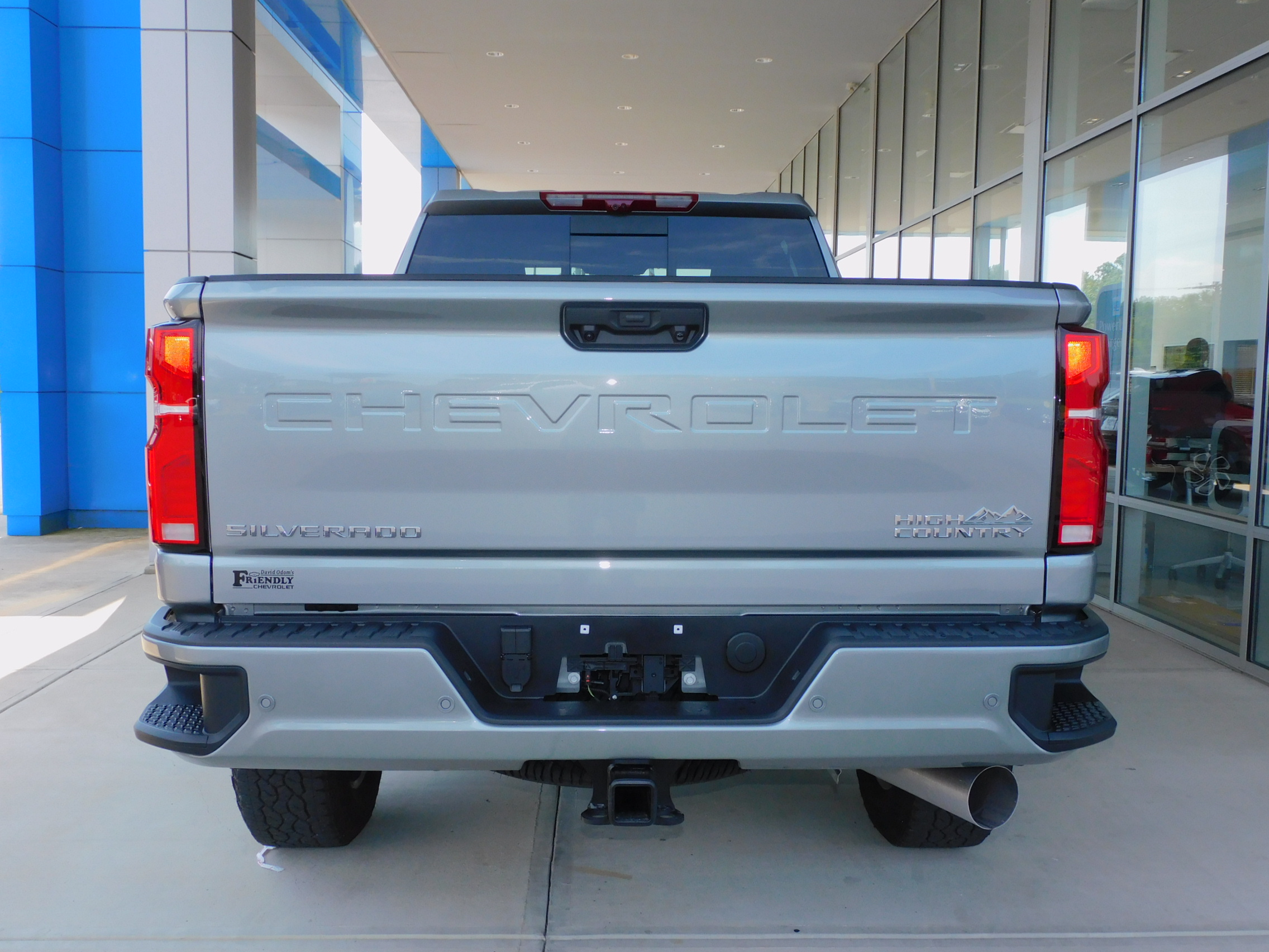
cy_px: 476
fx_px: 1210
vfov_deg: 42.9
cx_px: 634
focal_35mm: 33
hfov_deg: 55.4
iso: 125
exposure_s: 1/400
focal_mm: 5.9
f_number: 3.6
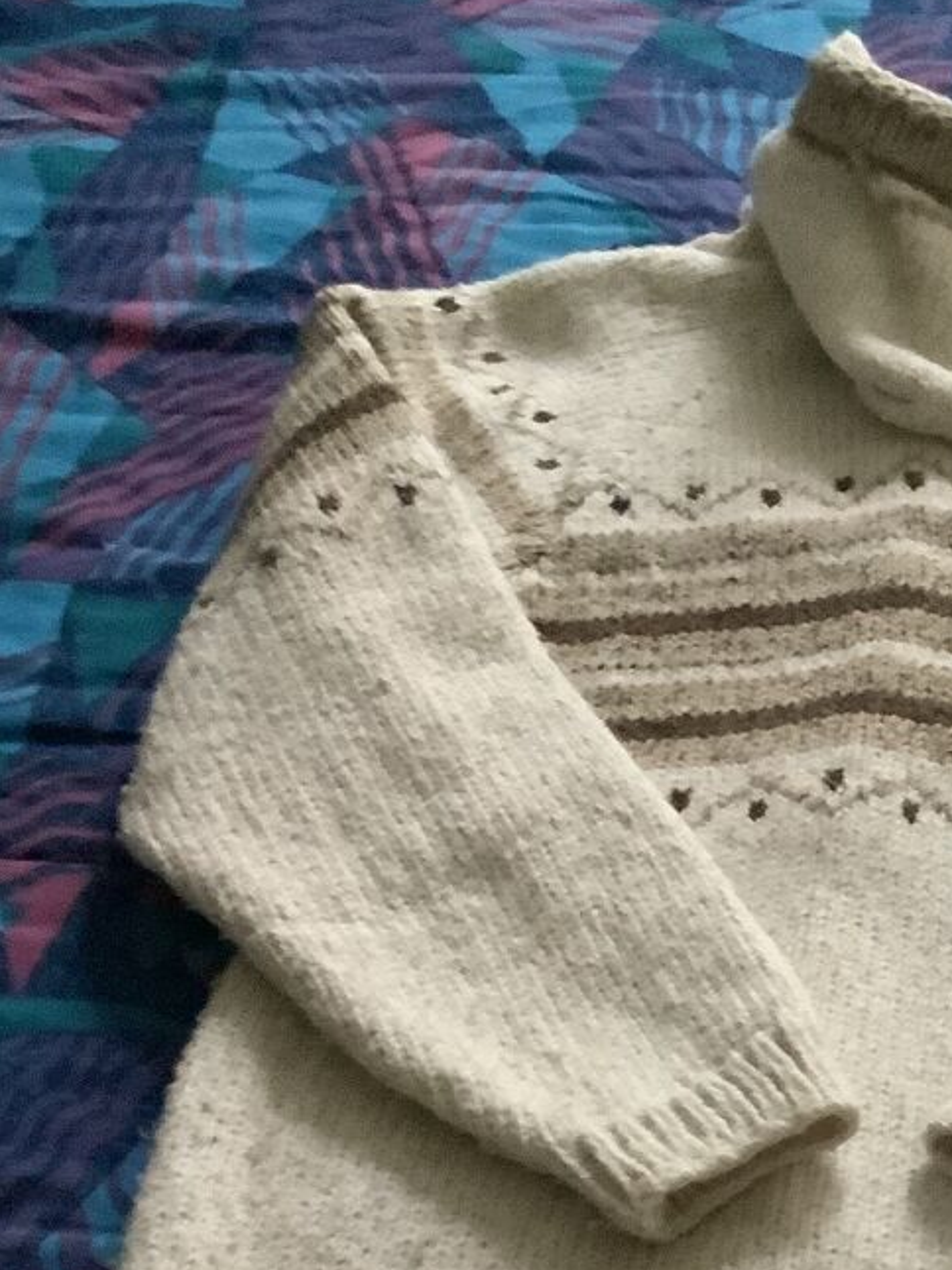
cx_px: 982
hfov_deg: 22.0
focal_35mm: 64
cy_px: 1188
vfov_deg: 28.8
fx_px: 2348
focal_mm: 3.3
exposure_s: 1/20
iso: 640
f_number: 2.4
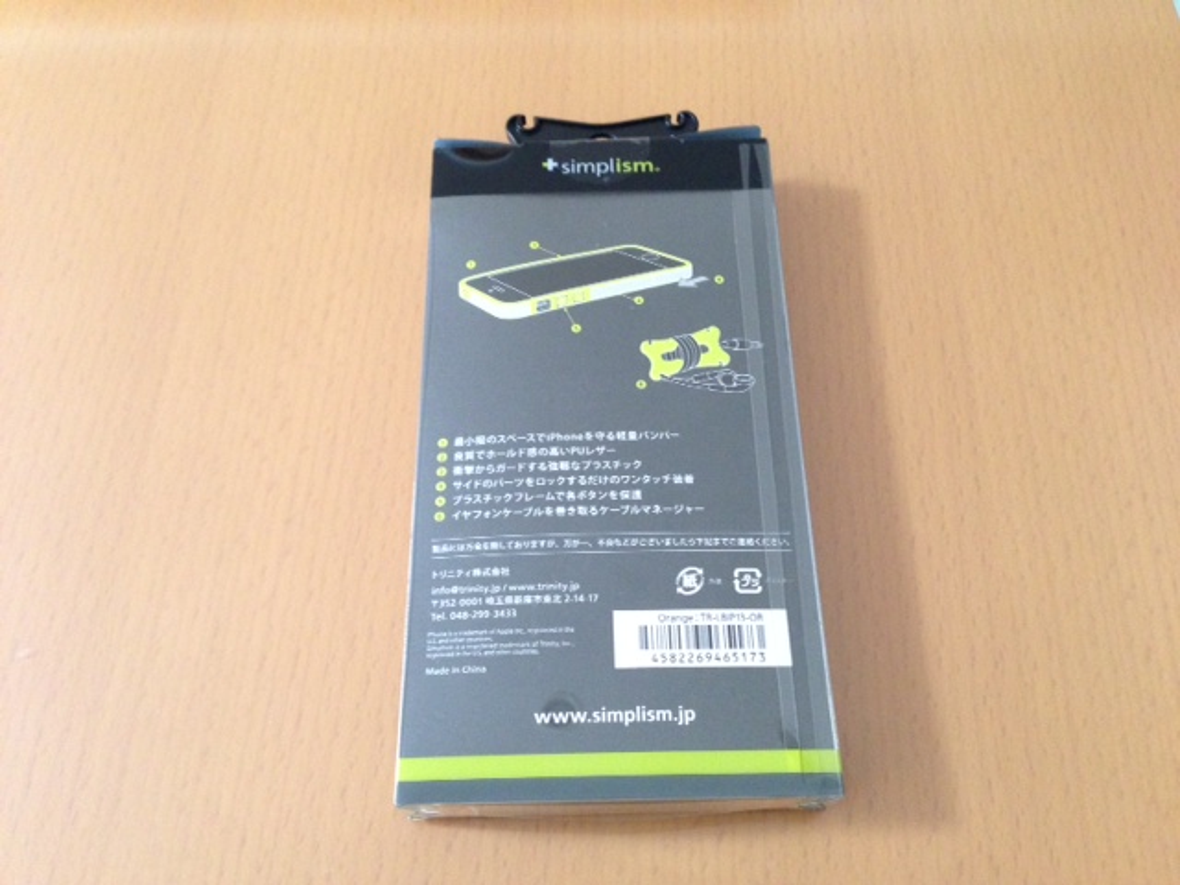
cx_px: 590
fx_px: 1125
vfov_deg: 42.9
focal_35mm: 33
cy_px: 442
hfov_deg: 55.4
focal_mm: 4.12
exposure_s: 1/20
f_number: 2.4
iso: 400
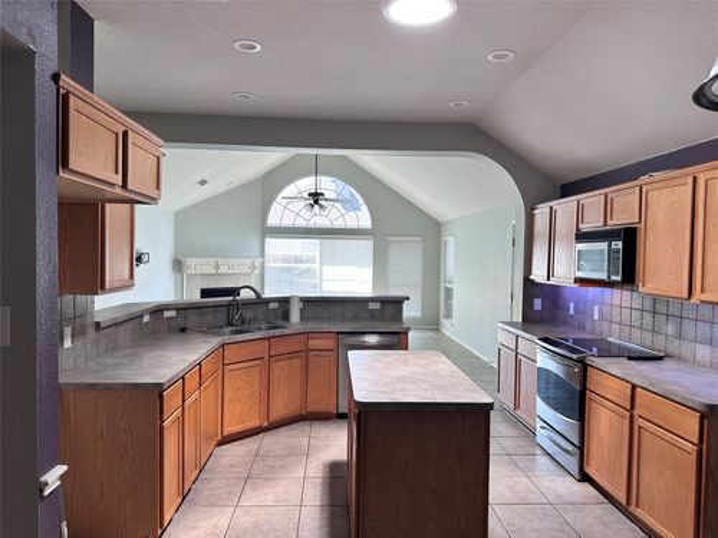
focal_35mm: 24
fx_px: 498
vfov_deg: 56.8
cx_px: 359
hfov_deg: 71.6
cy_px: 269
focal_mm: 6.86
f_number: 1.78
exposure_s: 1/60
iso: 125
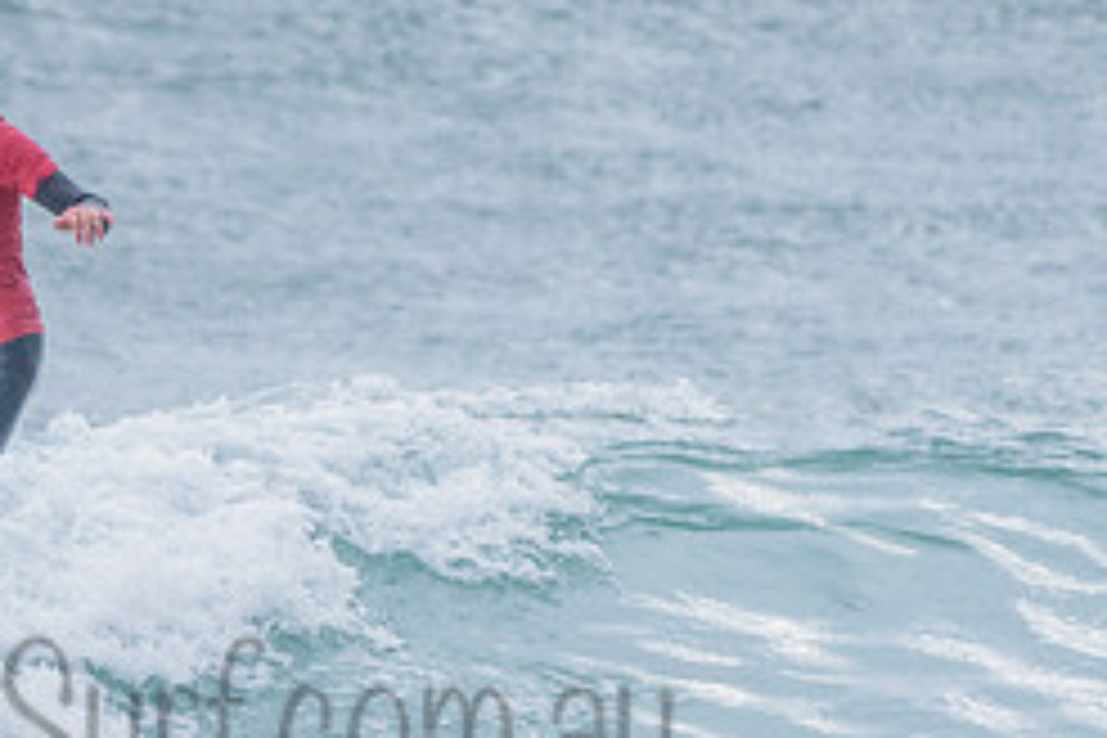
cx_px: -79
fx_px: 44430
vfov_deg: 1.0
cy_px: 474
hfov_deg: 1.4
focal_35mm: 1445
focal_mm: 500
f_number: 5.6
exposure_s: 1/2000
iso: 1100
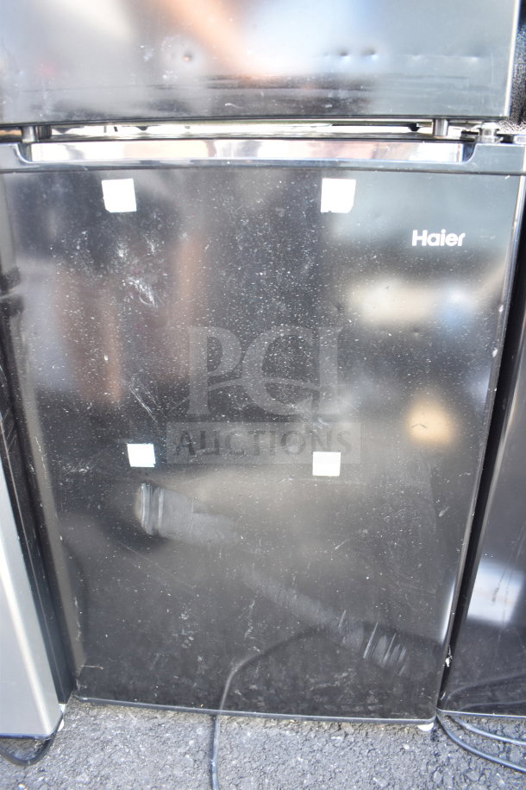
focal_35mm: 27
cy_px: 395
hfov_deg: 47.9
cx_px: 263
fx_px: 592
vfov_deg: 67.4
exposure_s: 1/30
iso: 400
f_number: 3.5
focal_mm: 18
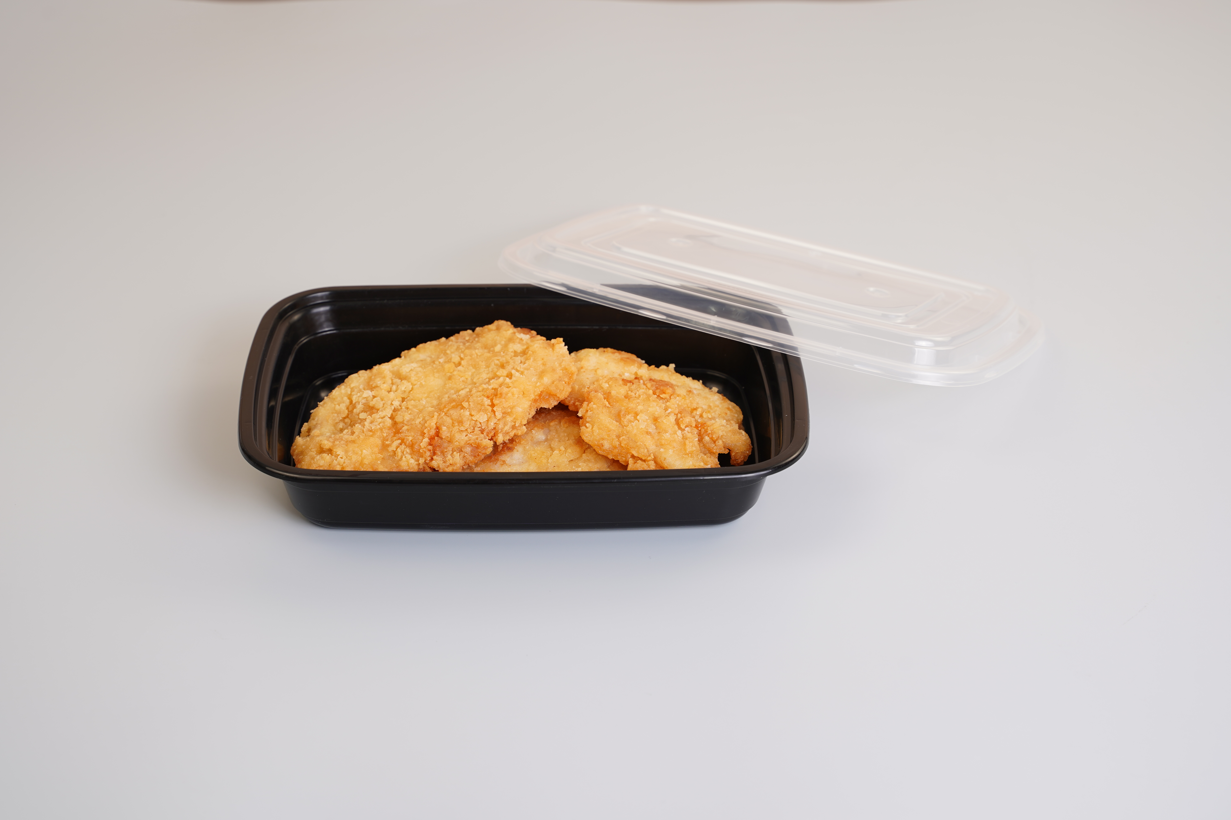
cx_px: 616
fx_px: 2291
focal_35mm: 67
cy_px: 410
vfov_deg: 20.3
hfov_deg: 30.1
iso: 100
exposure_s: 1/60
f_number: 7.1
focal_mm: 67
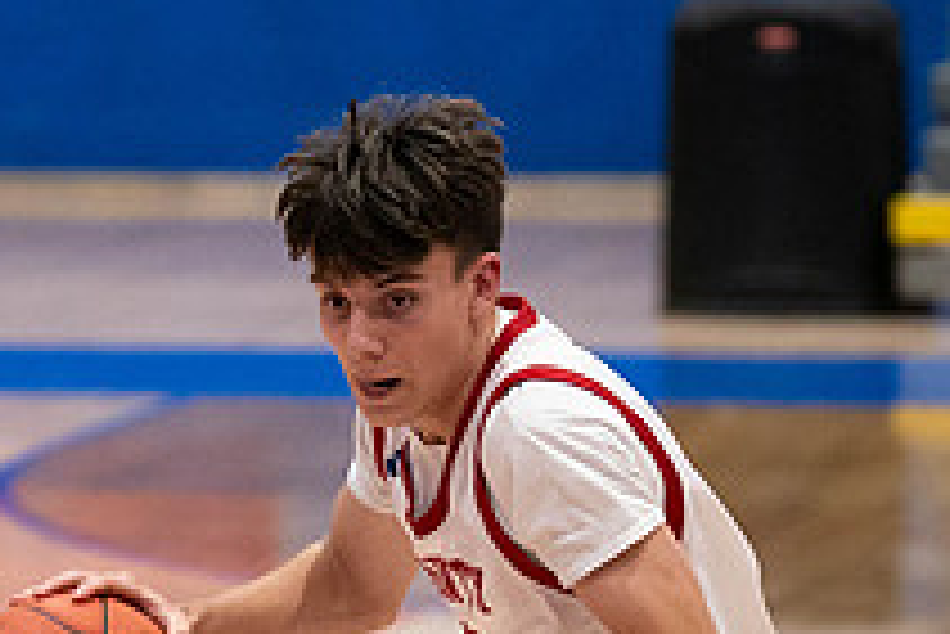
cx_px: 445
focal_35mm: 516
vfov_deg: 2.7
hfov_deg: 4.0
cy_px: 567
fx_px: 13626
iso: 3200
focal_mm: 126
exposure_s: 1/1000
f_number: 2.8
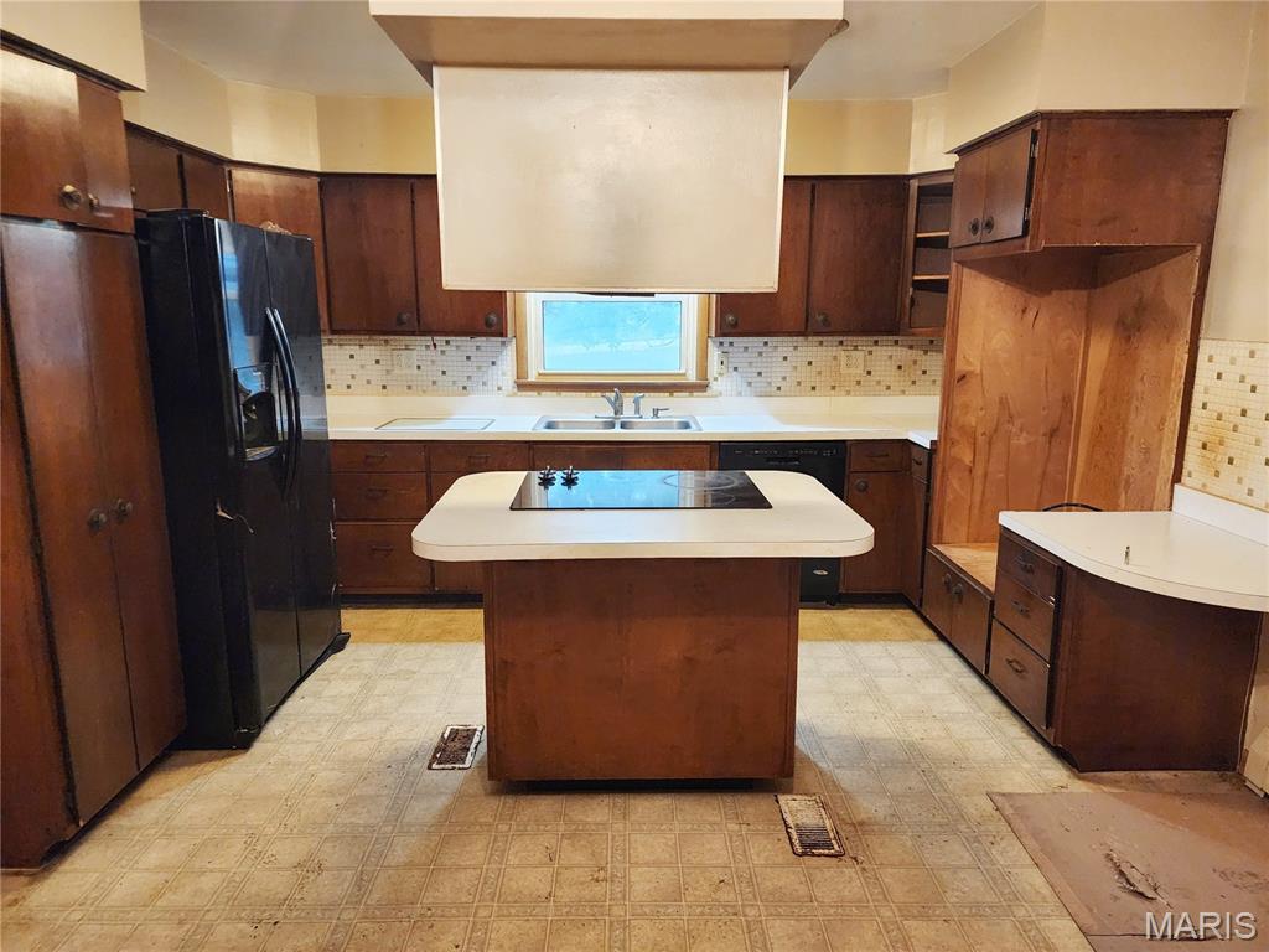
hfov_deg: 73.9
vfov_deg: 58.9
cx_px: 634
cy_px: 476
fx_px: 843
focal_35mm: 23
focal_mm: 6.4
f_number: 1.8
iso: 1000
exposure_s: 1/120
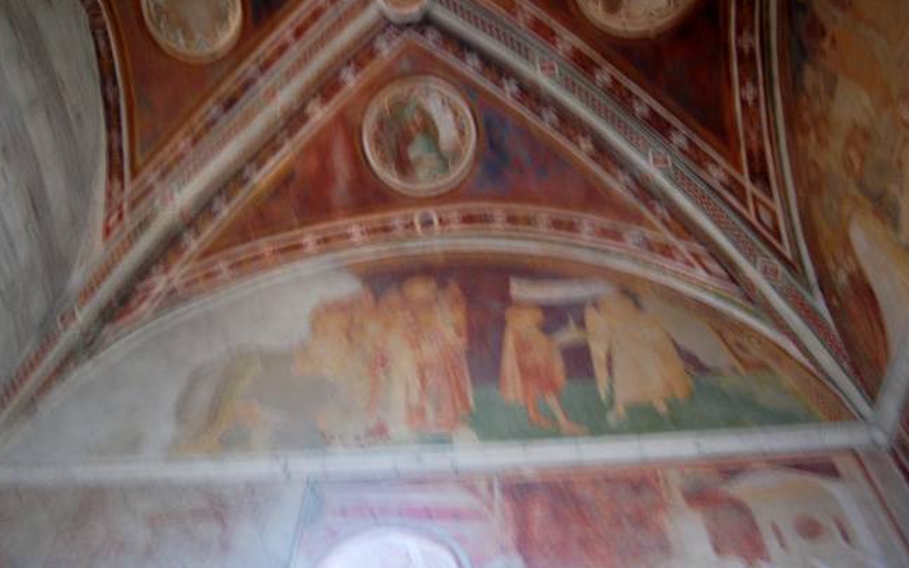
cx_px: 452
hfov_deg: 66.5
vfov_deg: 44.5
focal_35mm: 28
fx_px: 694
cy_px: 279
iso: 800
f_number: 5
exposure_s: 1/3
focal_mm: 18
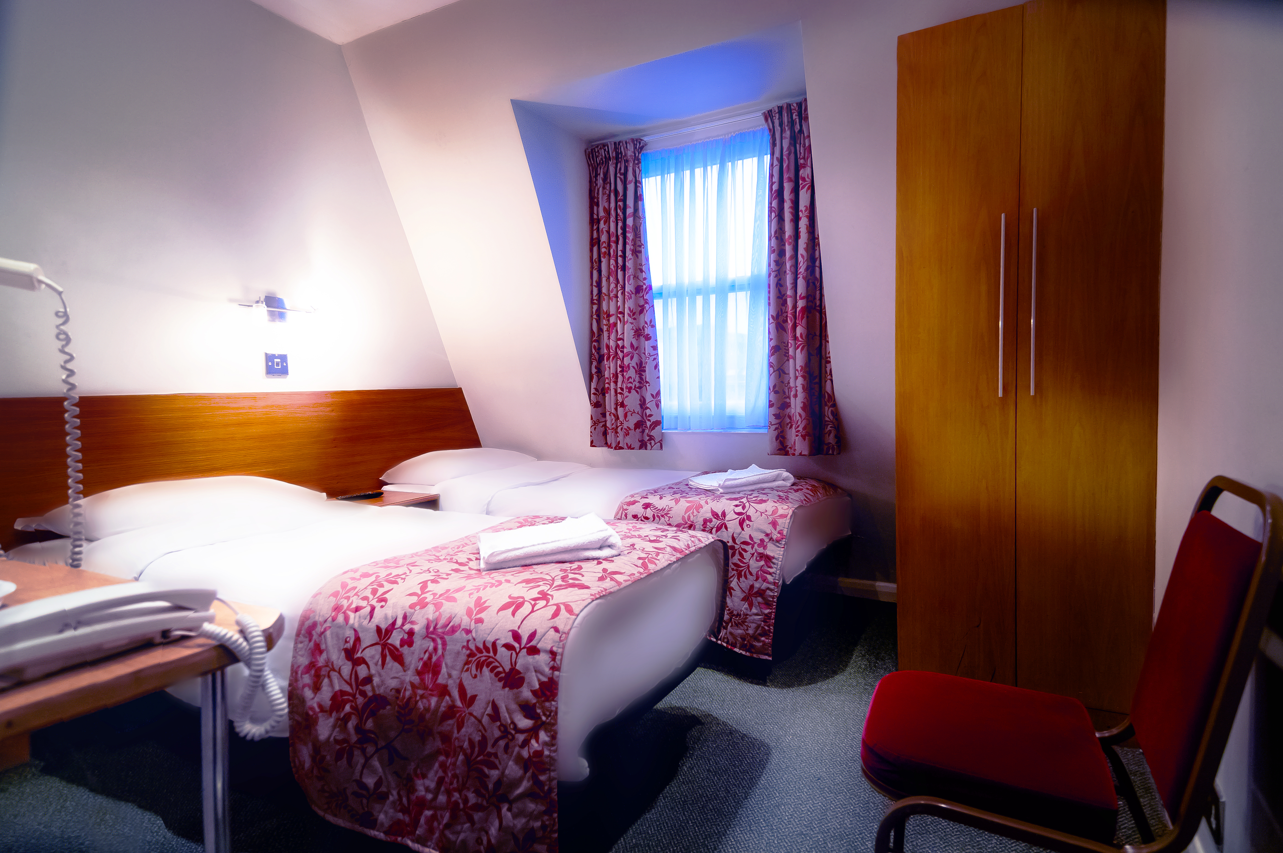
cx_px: 642
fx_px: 641
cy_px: 426
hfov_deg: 90.1
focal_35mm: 18
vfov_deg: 67.3
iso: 200
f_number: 4
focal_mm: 12
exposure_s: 1/20
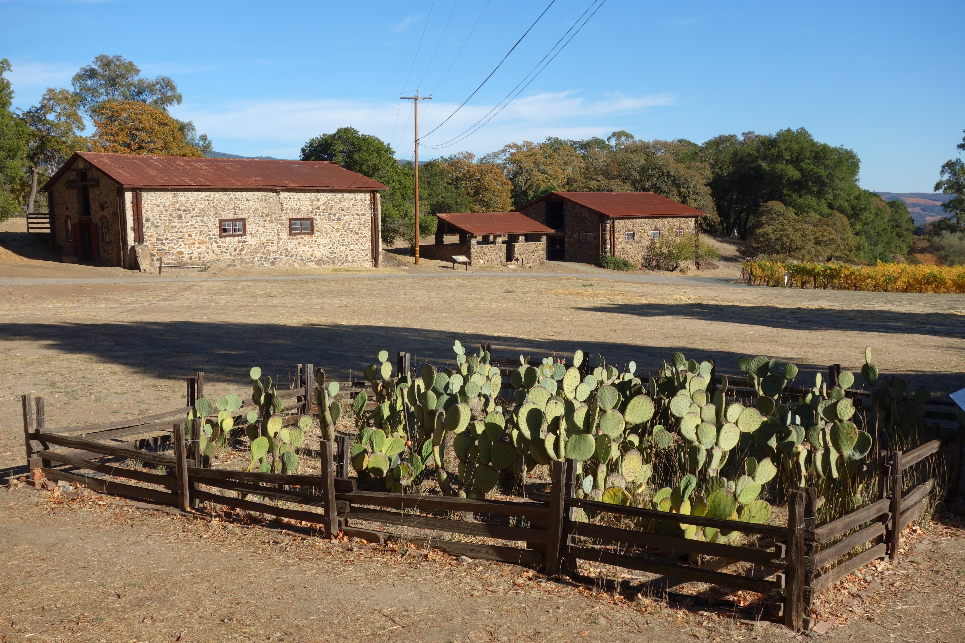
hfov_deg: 47.4
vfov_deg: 32.6
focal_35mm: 41
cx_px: 482
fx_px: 1099
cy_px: 322
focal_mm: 15.28
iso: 125
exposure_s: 1/500
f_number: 5.6
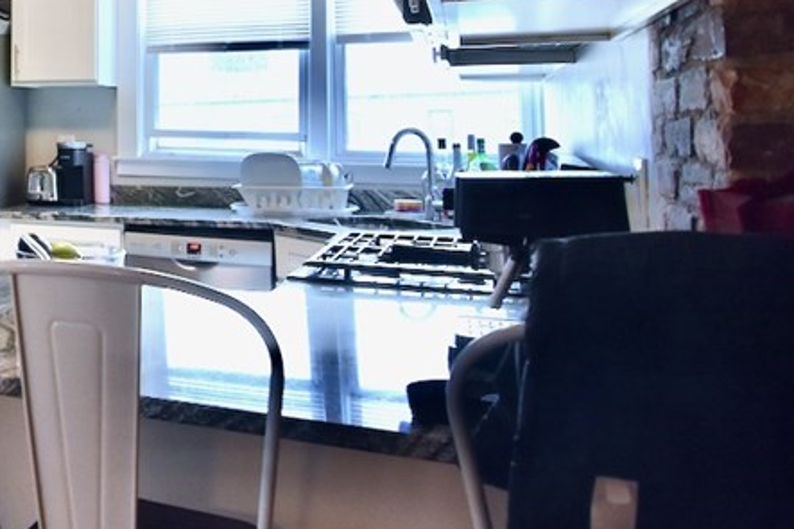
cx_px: -63
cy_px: 58
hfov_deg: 41.3
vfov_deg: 33.2
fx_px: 841
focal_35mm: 38
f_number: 4.5
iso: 800
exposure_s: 1/80
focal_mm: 11
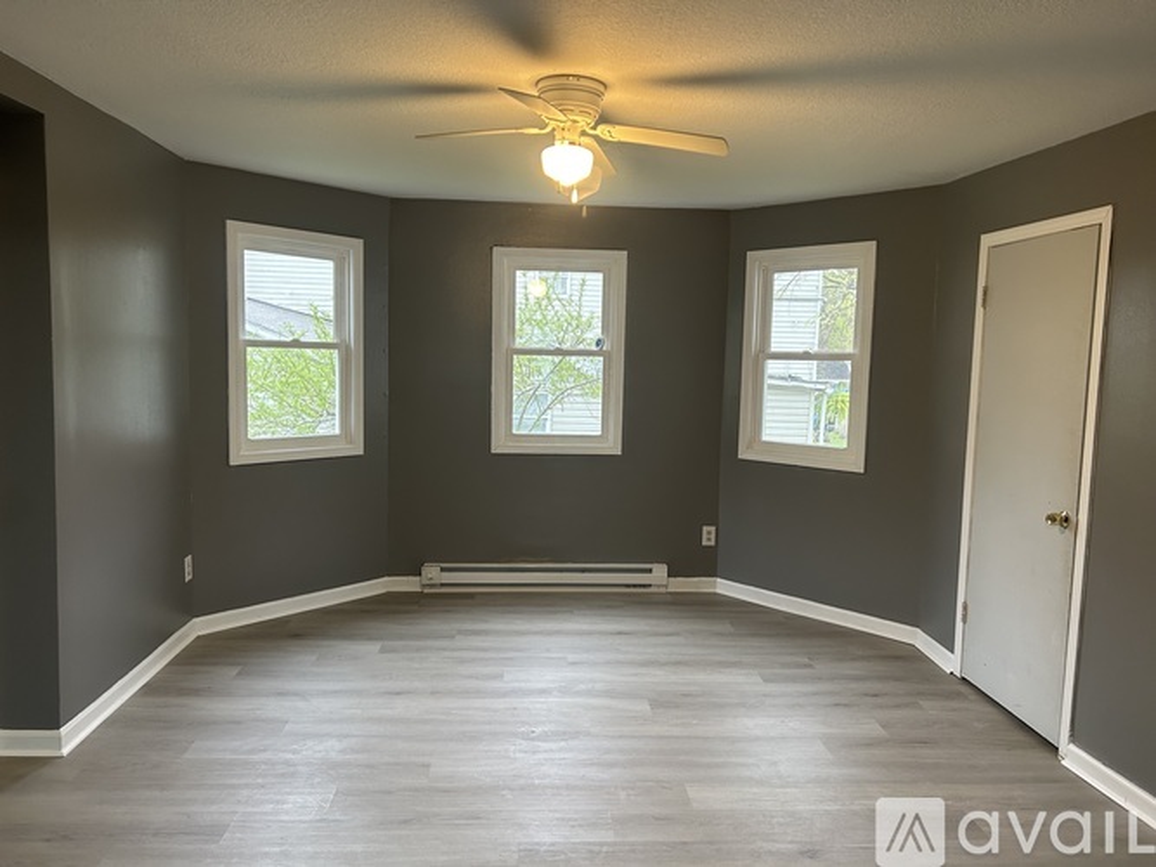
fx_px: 868
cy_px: 434
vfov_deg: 53.0
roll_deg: -0.2
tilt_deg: -4.1
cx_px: 578
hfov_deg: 67.3
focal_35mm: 26
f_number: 1.5
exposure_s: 1/60
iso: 125
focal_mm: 5.7
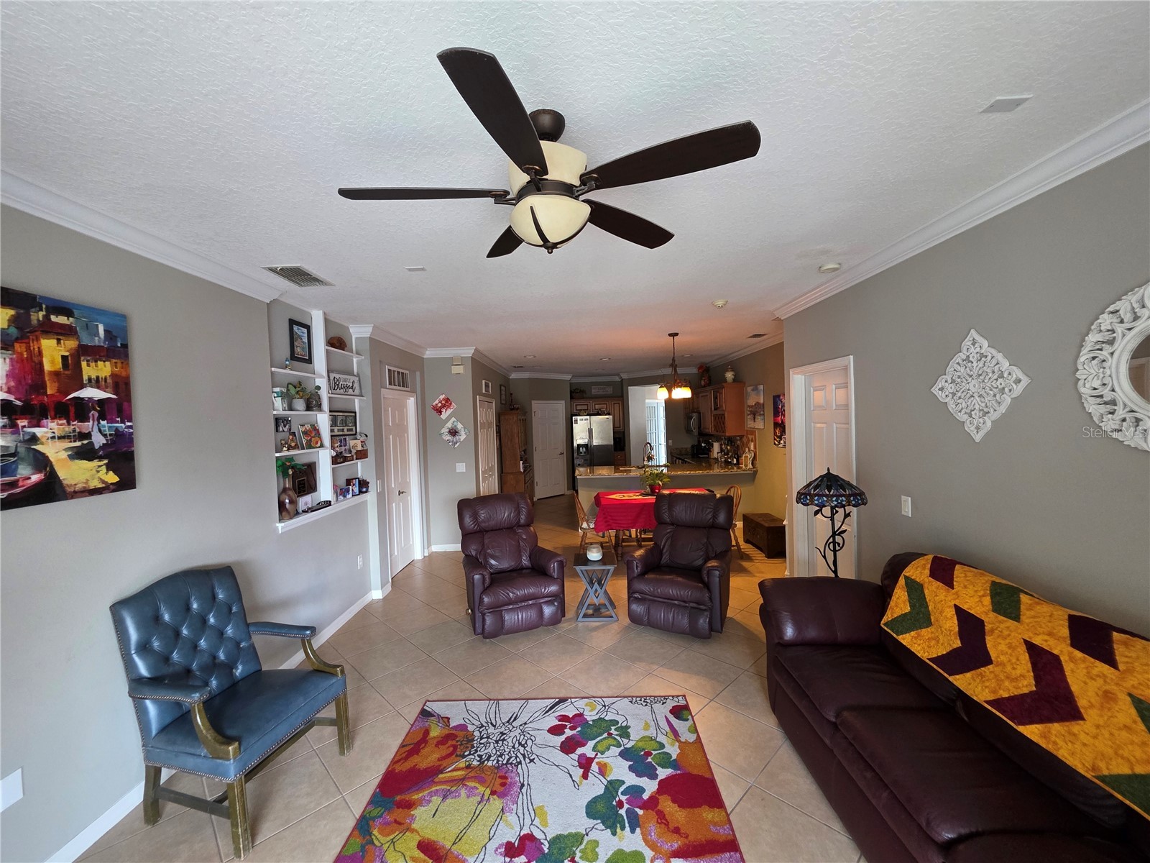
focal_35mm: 13
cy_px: 432
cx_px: 575
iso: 400
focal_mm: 2.2
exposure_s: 1/60
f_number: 1.9
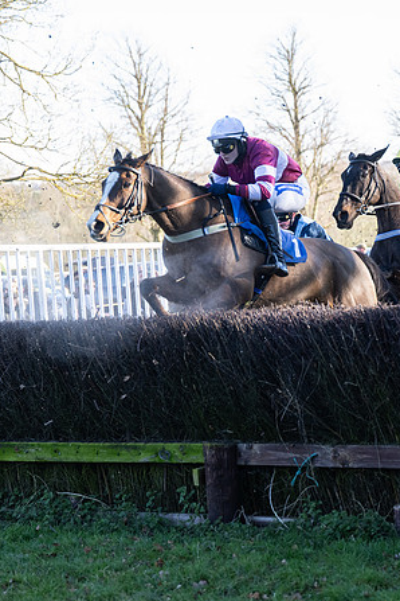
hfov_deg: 11.2
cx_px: 157
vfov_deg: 16.8
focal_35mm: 122
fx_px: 2033
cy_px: 299
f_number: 2.8
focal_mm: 70
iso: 800
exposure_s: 1/1600
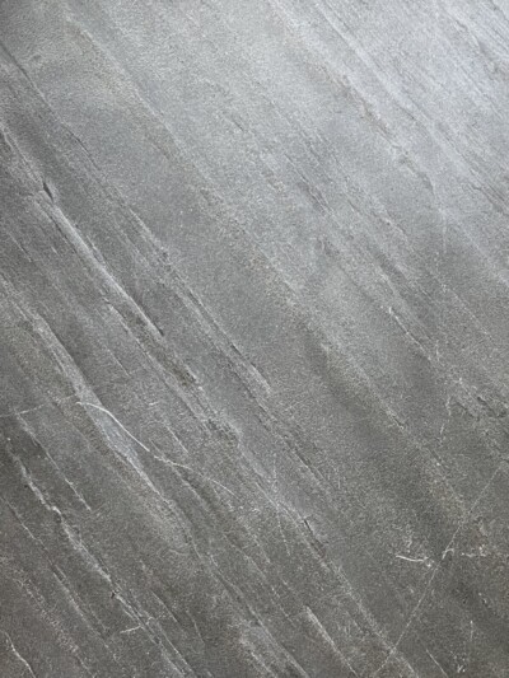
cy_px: 339
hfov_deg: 53.1
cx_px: 254
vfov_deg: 67.3
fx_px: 510
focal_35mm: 26
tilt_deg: -82.9
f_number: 1.6
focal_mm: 4.2
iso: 80
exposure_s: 1/50
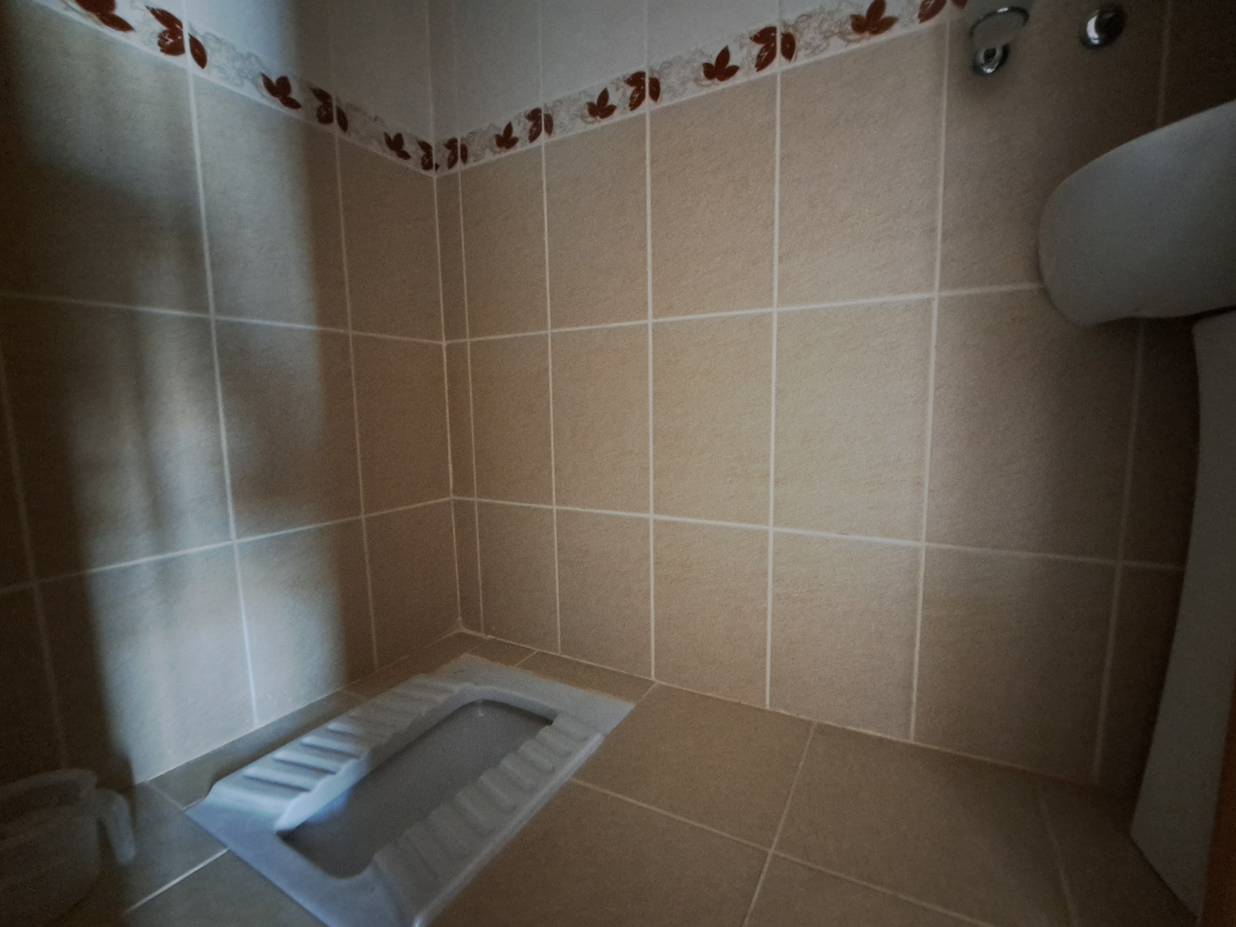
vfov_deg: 85.7
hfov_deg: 102.0
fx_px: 500
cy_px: 478
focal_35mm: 14
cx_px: 649
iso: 800
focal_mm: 1.74
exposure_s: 1/7
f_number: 2.2
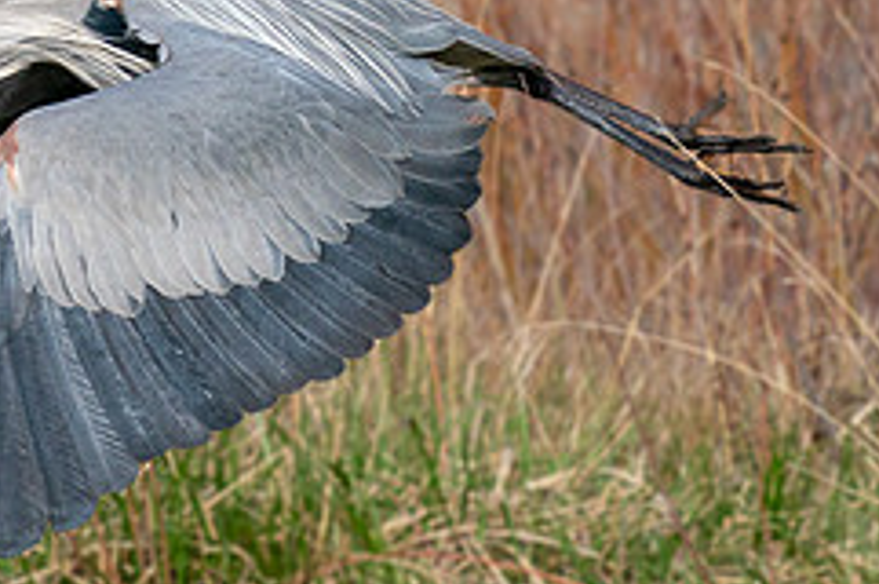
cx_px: -150
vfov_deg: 0.5
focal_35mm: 2816
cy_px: -228
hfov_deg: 0.7
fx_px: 68664
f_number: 9
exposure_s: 1/2500
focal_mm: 840
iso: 1250
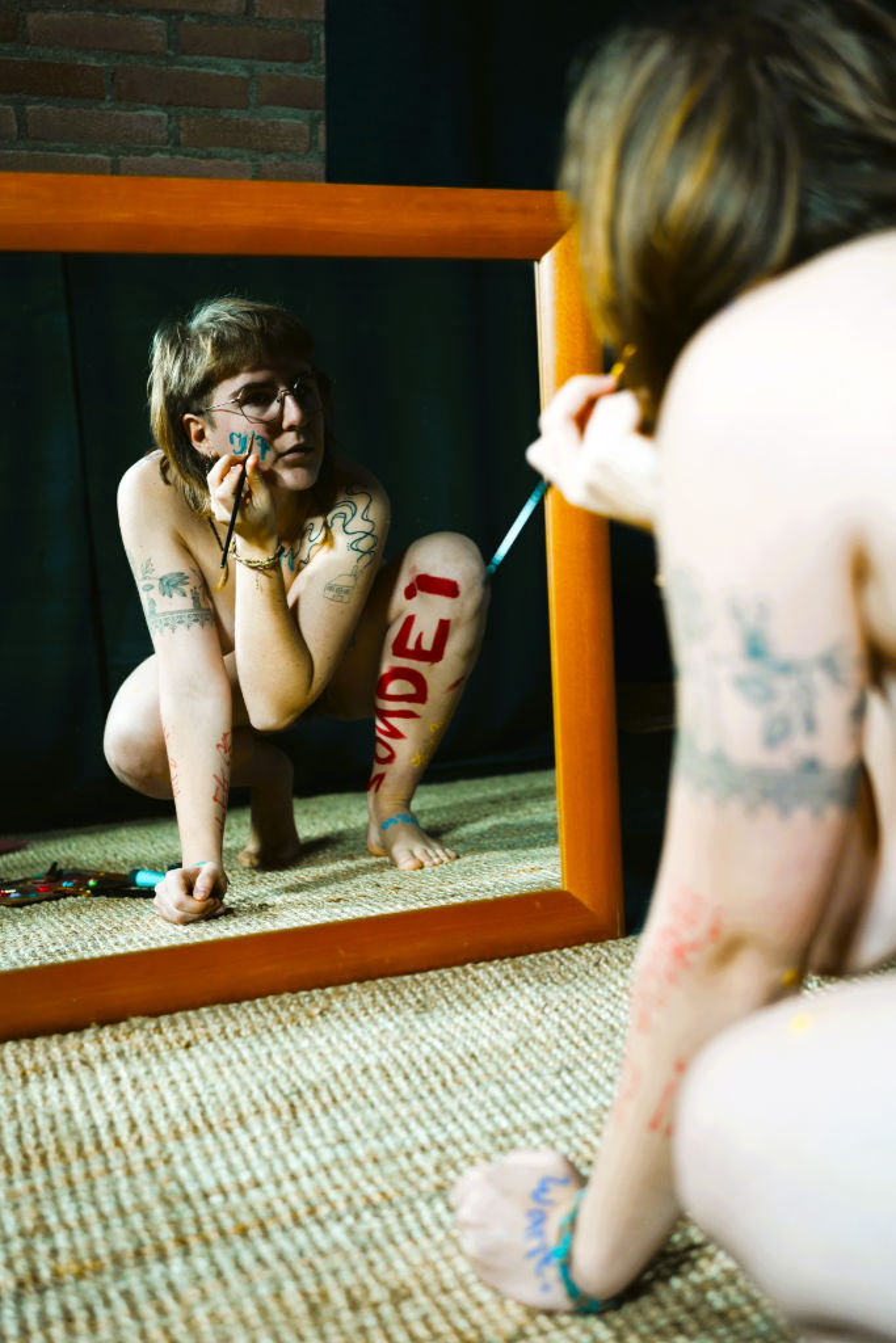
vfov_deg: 48.5
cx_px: 448
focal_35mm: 40
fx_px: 1493
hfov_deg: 33.4
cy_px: 672
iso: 500
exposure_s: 1/40
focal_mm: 40
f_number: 2.8
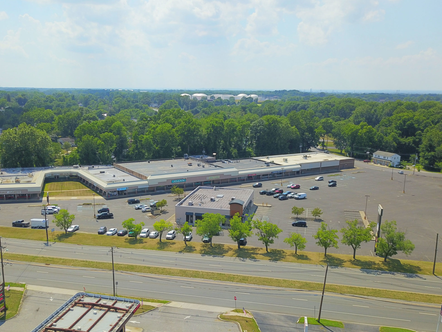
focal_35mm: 34
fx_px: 434
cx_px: 199
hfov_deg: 53.9
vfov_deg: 41.7
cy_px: 192
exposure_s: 1/876
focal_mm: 4.73
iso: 100
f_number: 2.2
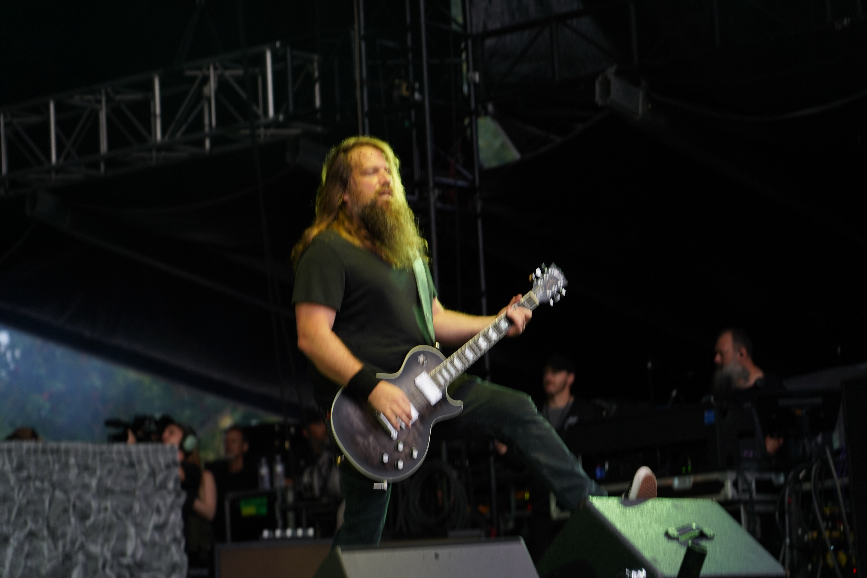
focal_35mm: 105
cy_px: 289
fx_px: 2529
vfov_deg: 13.0
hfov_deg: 19.5
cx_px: 434
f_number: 4
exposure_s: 1/125
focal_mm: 105
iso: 320
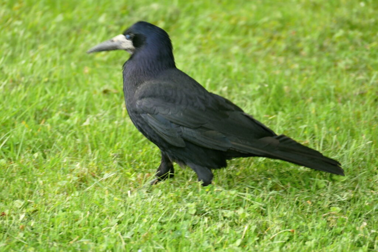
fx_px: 4200
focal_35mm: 400
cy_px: 126
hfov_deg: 5.2
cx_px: 189
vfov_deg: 3.4
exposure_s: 1/125
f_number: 4
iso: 200
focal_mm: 146
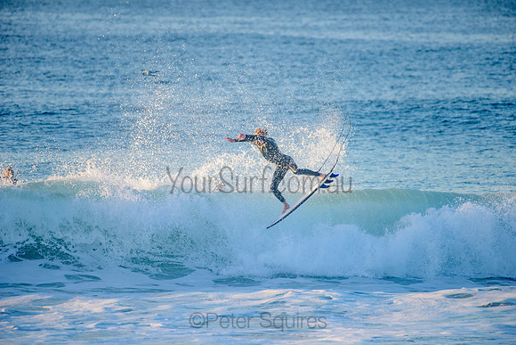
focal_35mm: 500
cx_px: 258
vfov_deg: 2.8
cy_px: 172
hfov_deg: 4.1
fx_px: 7168
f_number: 5.6
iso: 450
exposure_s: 1/1250
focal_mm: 500
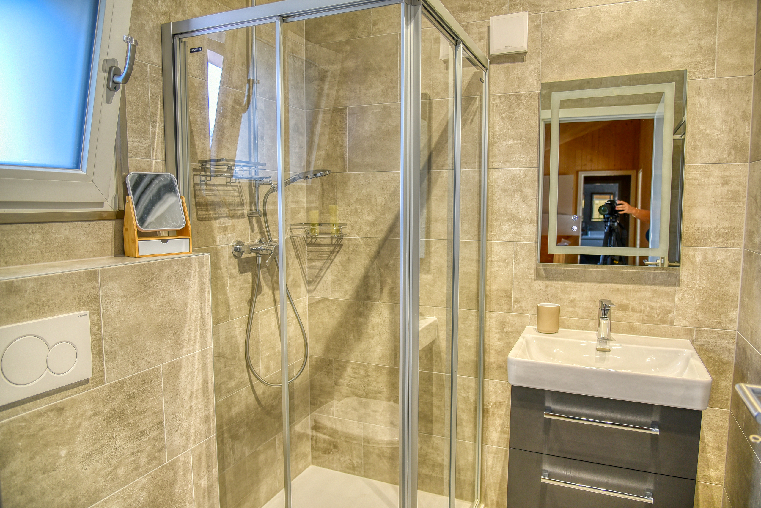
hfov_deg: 73.7
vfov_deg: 53.2
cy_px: 254
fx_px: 508
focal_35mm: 24
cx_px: 380
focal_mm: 24
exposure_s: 1/50
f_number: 4
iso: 250
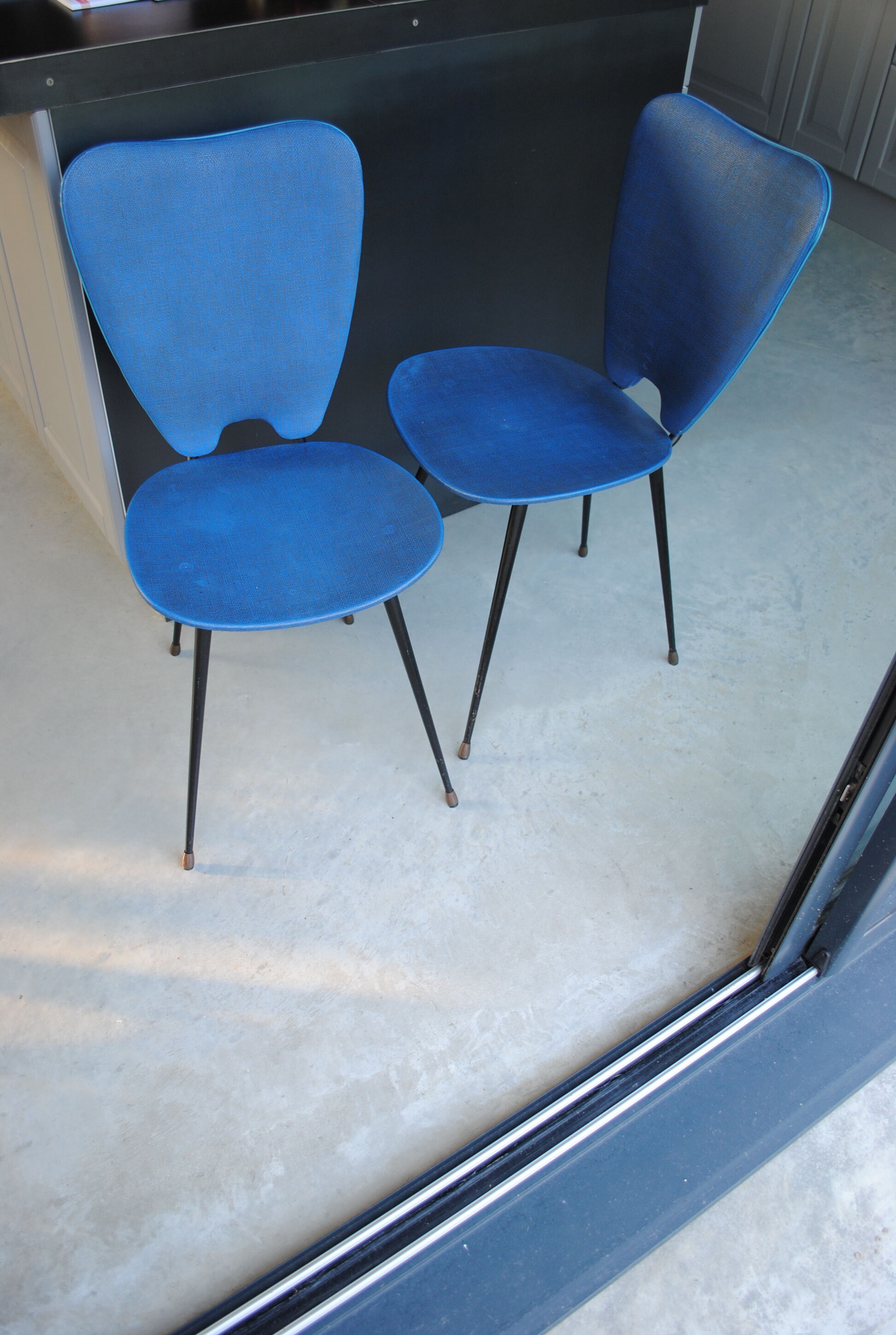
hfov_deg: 43.8
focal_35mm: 30
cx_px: 448
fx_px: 1115
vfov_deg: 61.8
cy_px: 668
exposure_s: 1/40
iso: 200
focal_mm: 20
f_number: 3.8
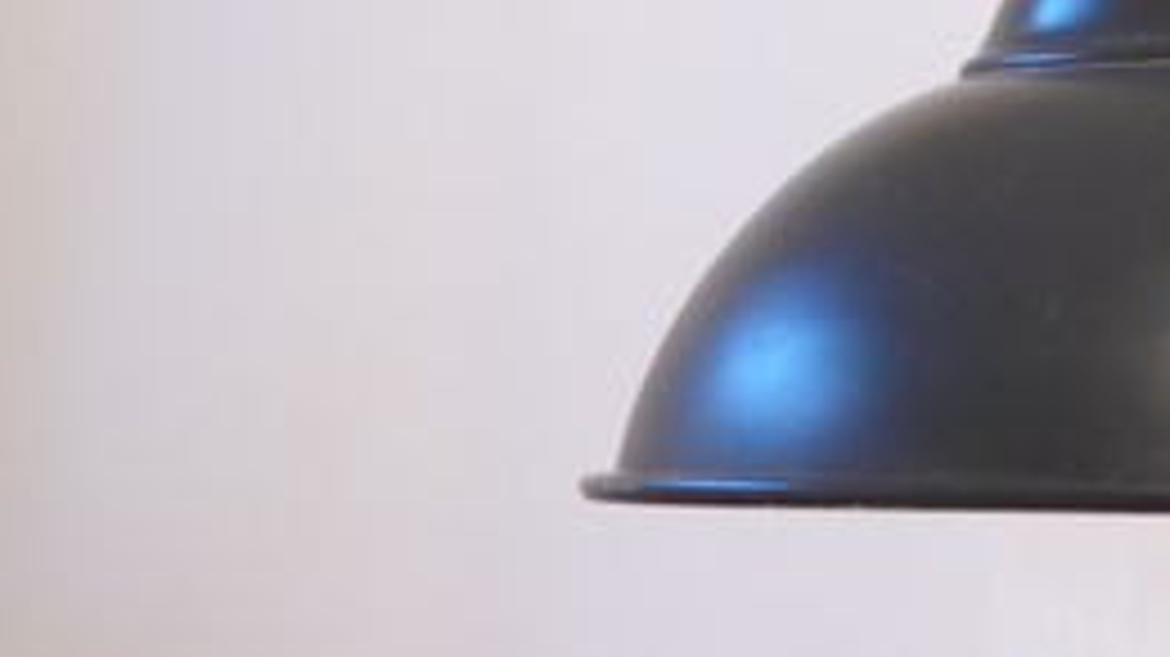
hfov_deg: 13.9
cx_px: 1346
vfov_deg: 7.9
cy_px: -216
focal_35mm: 151
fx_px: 4683
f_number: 4.2
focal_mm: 10.3
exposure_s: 1/15
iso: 400
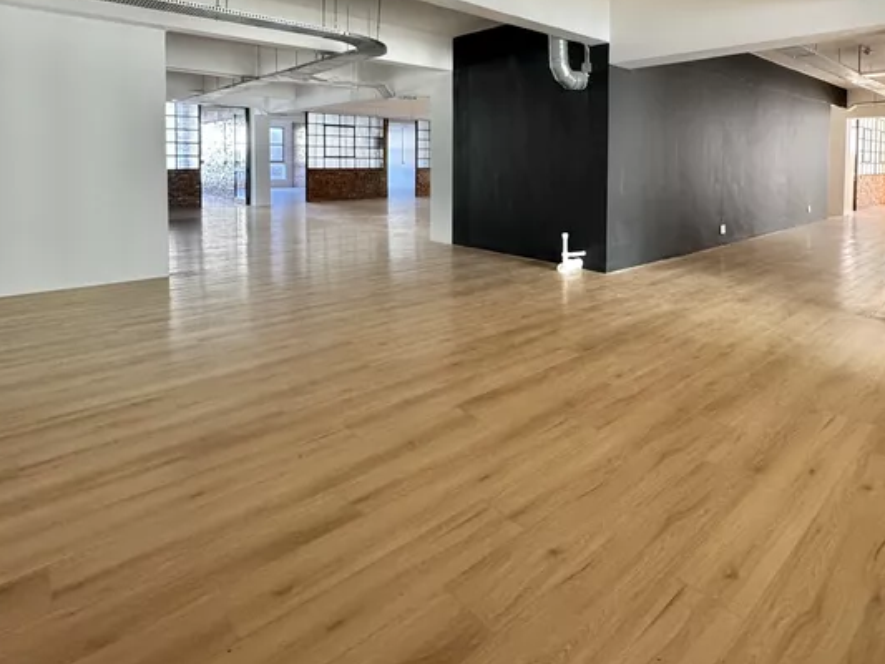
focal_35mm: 21
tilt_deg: -2.2
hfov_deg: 77.9
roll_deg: -0.8
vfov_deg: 60.6
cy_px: 181
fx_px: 537
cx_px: 540
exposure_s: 1/50
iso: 320
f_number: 2.2
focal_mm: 2.22
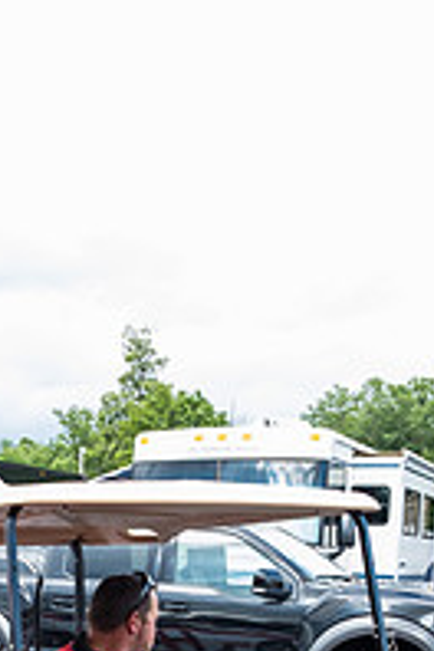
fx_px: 1193
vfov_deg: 28.0
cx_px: 23
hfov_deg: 20.1
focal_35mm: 66
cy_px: 700
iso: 400
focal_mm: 19.6
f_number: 5
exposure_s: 1/125
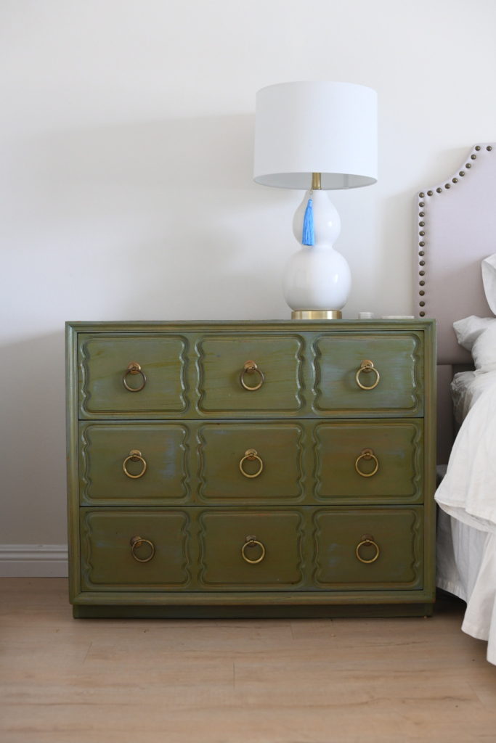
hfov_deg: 27.0
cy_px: 372
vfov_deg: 39.6
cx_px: 248
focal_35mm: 50
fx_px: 1033
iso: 800
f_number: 3.2
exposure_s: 1/50
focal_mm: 50
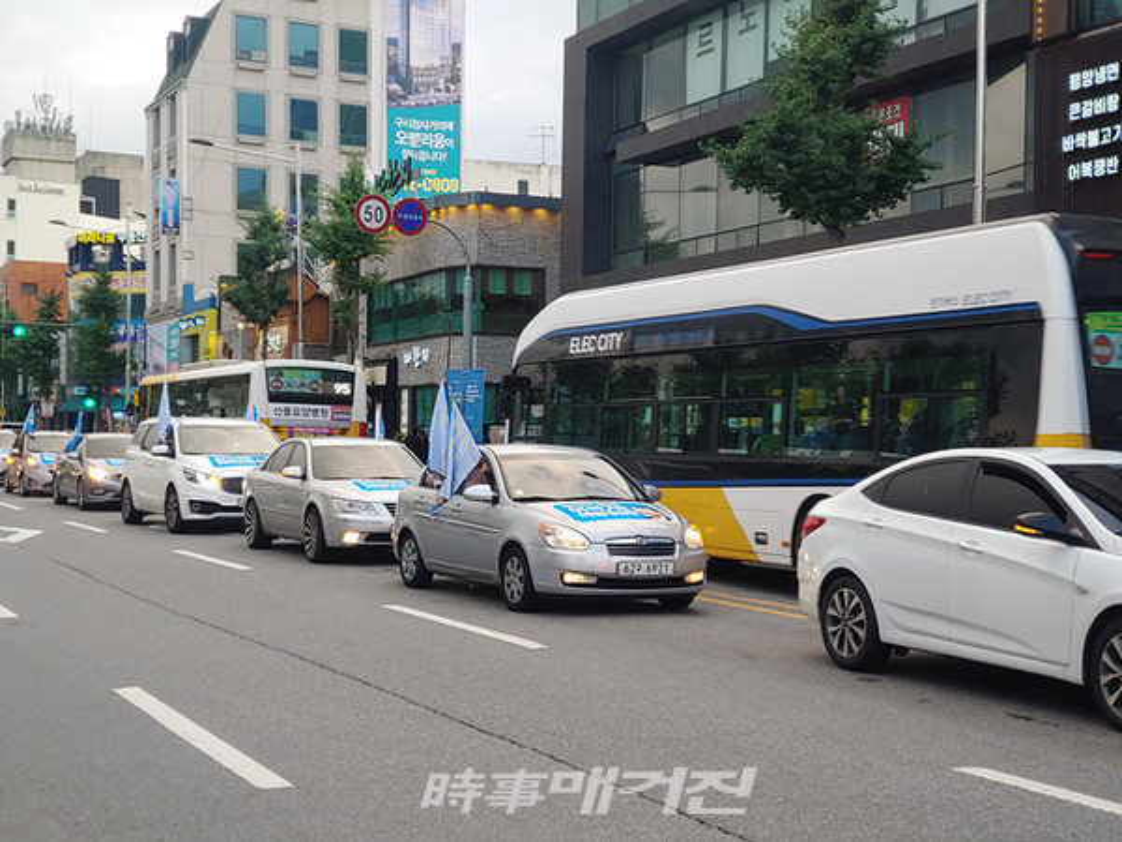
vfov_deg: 29.1
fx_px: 1621
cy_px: 421
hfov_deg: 38.2
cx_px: 561
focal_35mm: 50
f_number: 2.4
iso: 150
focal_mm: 5.88
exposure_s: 1/120
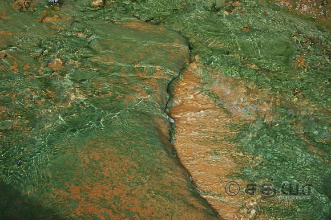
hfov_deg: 29.3
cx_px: 166
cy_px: 110
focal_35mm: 69
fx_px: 634
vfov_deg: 19.7
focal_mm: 46
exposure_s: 1/200
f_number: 7.1
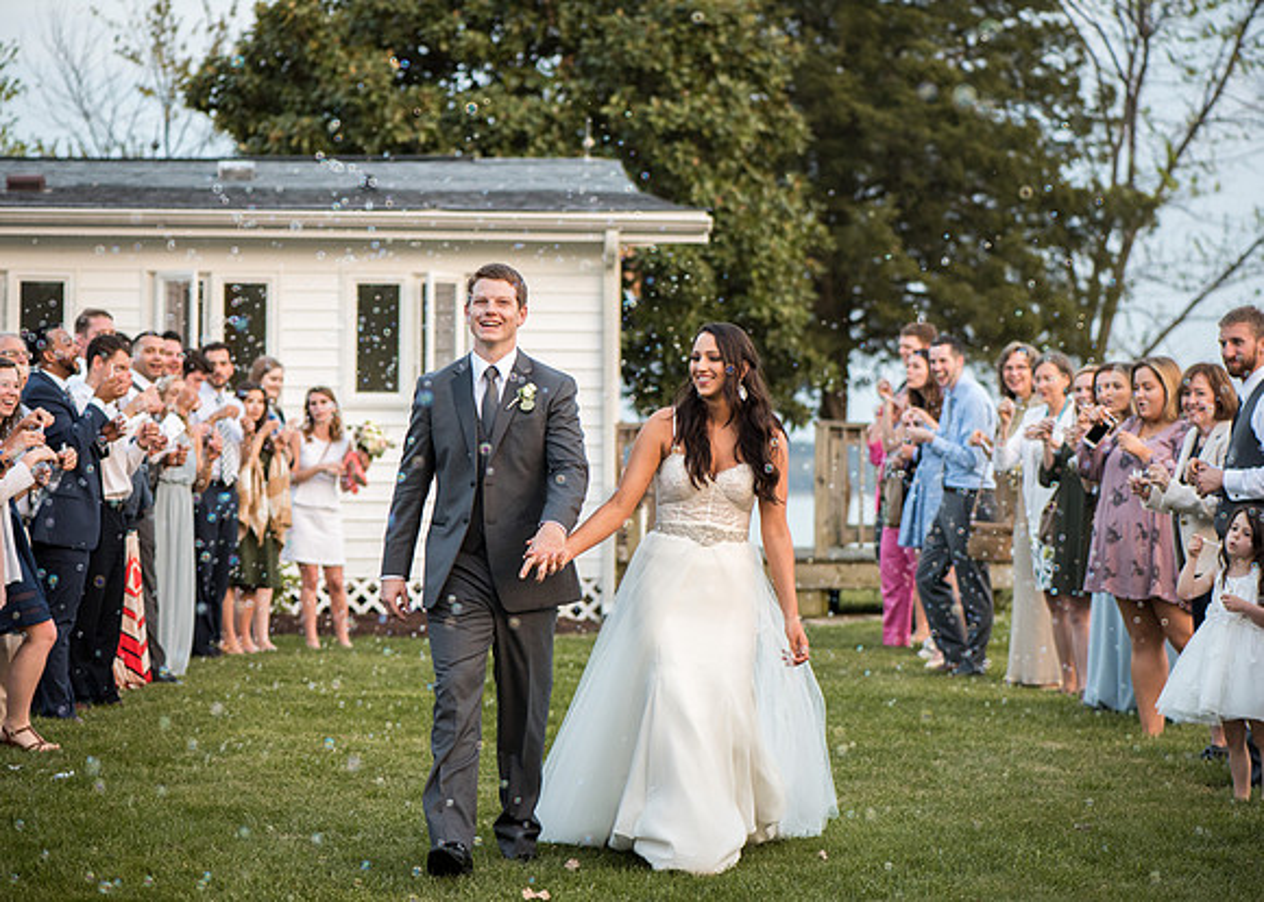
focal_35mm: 110
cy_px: 451
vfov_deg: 13.0
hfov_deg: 18.2
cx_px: 658
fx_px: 3945
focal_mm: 105
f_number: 3.5
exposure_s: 1/160
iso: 1400
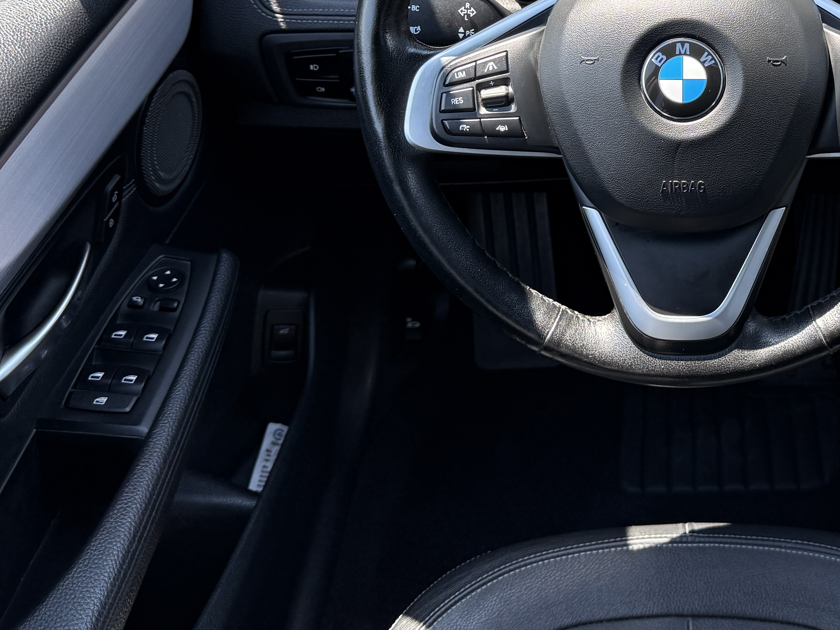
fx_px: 1189
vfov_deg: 28.6
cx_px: 715
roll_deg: -1.2
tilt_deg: -33.1
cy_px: 68
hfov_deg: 37.0
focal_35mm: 49
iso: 100
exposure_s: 1/372
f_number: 1.78
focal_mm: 6.76
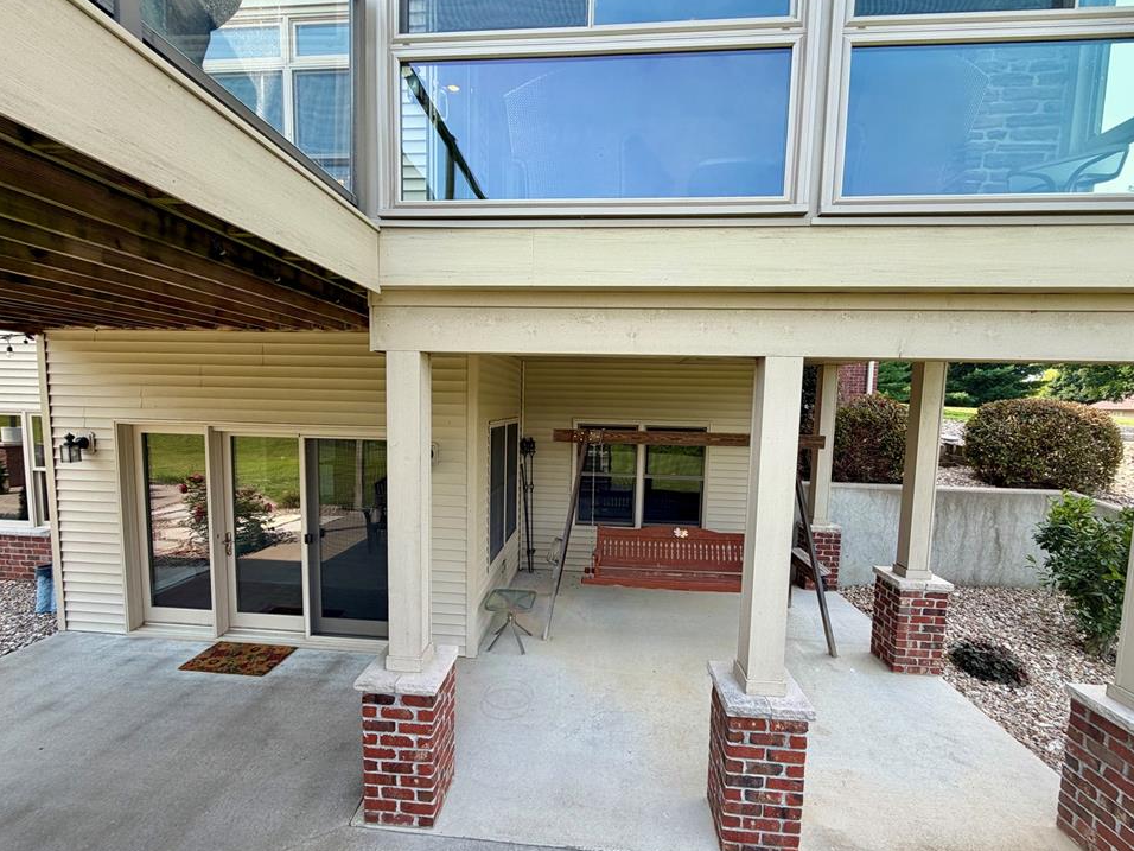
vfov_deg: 81.7
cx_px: 566
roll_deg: -1.8
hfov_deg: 98.2
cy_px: 446
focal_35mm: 15
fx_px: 491
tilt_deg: -4.7
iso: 64
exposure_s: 1/502
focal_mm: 2.22
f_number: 2.2
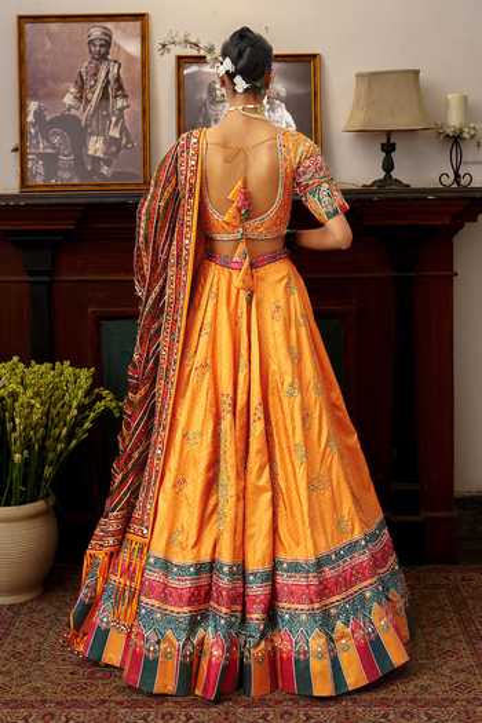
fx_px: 703
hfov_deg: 37.9
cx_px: 241
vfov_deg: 54.4
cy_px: 362
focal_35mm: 35
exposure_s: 1/125
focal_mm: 35
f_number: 2.5
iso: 250
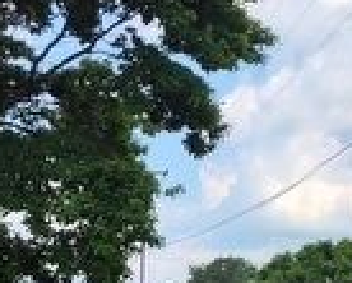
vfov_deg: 10.3
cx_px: 99
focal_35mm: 130
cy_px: 676
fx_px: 1357
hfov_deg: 14.7
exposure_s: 1/1697
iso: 100
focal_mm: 5.56
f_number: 1.8
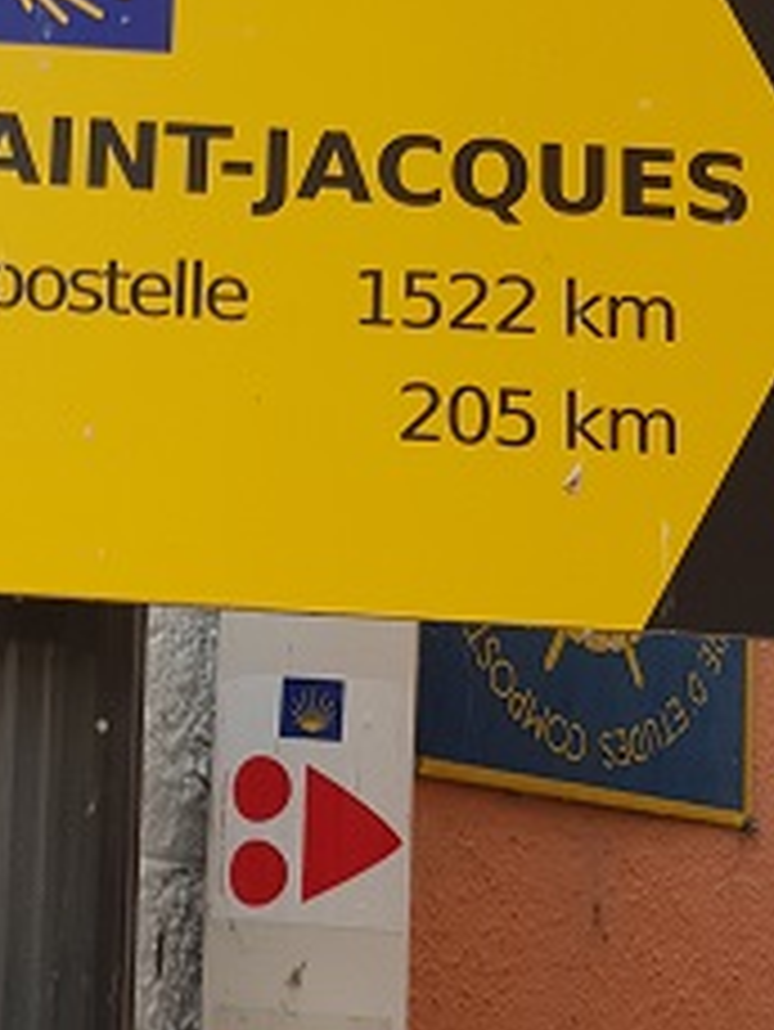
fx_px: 2025
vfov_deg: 28.4
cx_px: -81
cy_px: 675
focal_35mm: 68
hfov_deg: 20.6
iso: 40
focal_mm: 4.2
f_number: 1.7
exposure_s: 1/126
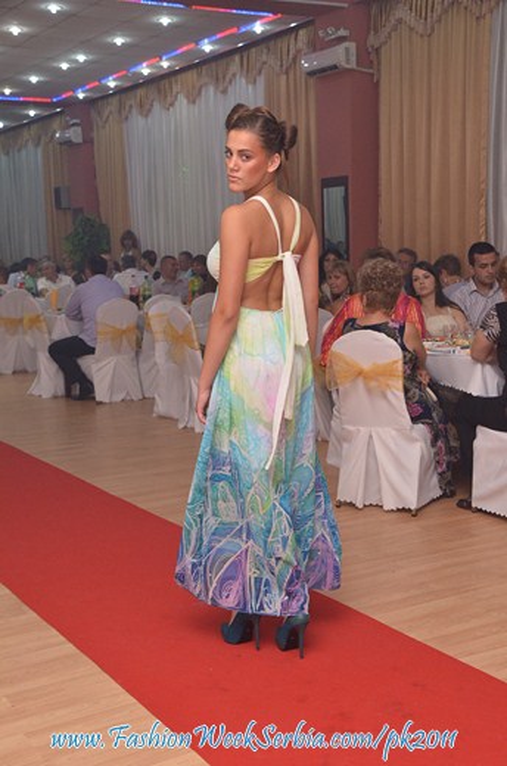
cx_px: 254
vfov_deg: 41.2
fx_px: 1019
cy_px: 383
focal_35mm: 48
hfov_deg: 27.9
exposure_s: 1/80
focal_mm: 32
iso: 1600
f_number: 5.6
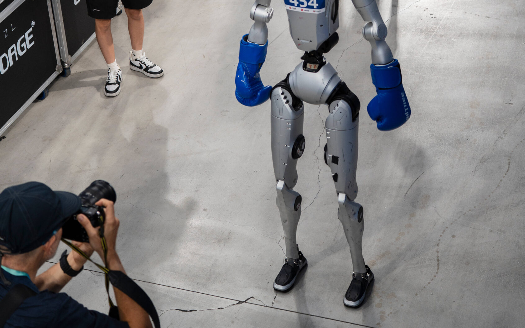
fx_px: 1102
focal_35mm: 77
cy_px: 2
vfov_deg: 16.6
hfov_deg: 26.8
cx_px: 262
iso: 500
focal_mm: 50
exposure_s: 1/60
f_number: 4.5
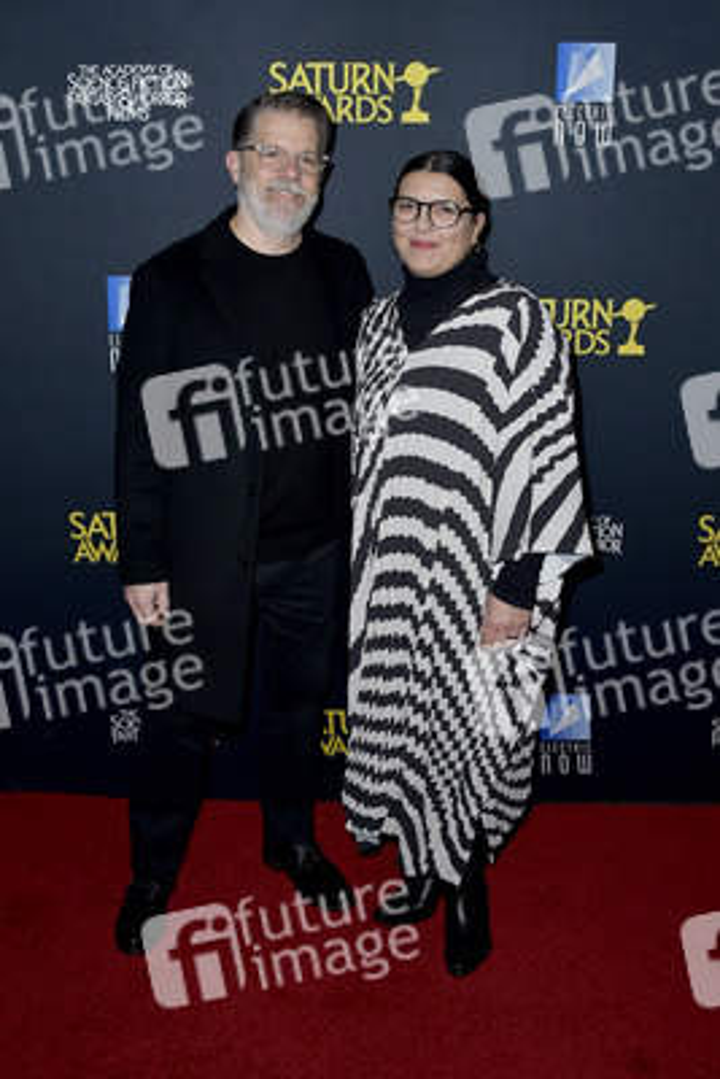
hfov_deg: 41.1
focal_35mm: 32
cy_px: 540
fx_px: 959
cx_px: 360
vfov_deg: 58.7
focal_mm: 32
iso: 250
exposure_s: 1/250
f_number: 6.3
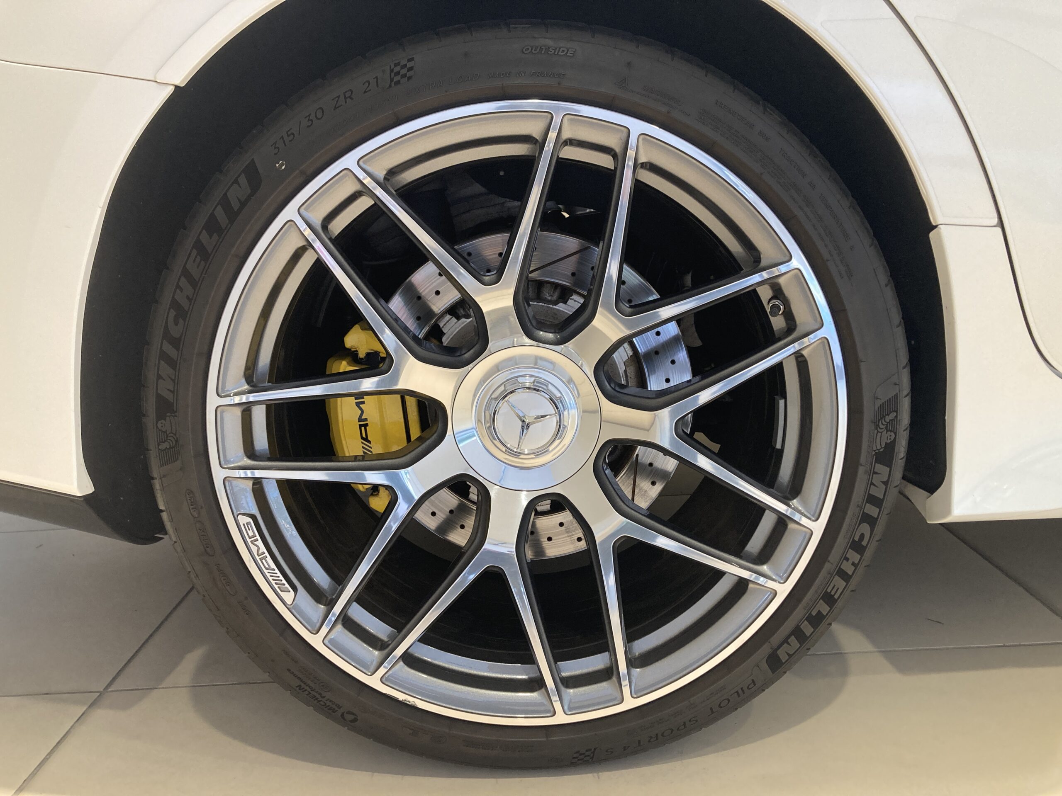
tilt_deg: -12.1
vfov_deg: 49.7
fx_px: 859
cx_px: 531
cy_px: 398
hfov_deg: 63.4
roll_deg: +3.7
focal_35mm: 28
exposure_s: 1/58
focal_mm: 3.99
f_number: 1.8
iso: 125
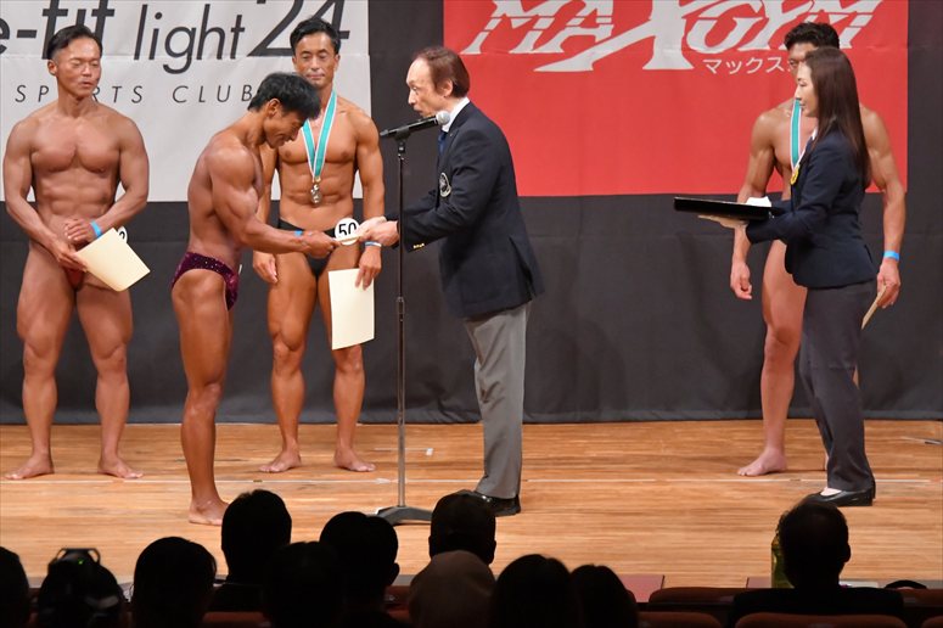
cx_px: 472
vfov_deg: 5.7
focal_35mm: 240
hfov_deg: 8.6
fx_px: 6284
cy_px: 314
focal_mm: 160
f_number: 5.6
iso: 9000
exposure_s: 1/400
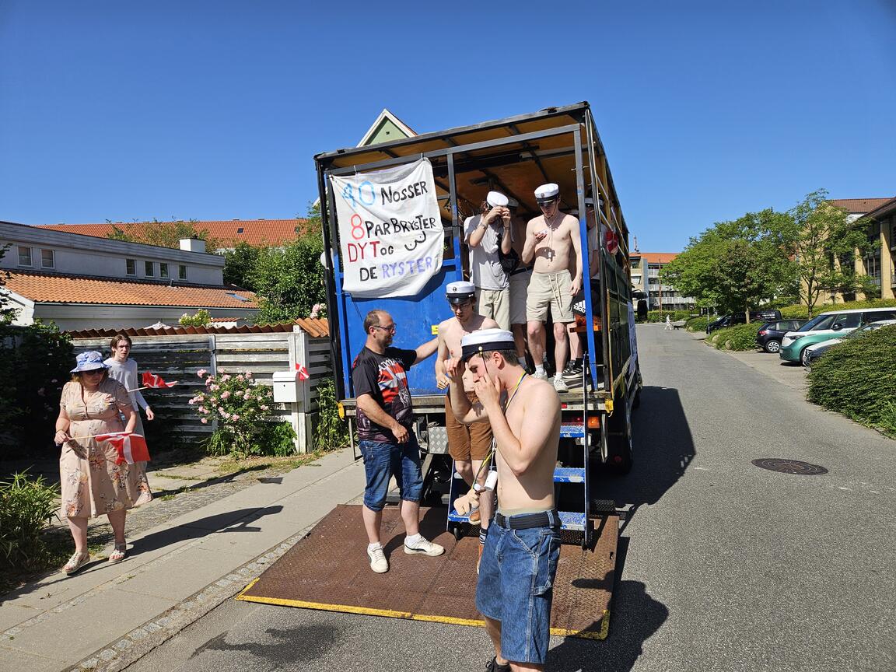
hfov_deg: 73.9
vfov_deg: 58.9
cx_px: 448
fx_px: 595
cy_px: 336
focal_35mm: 23
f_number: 1.8
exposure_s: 1/2111
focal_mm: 5.4
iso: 25
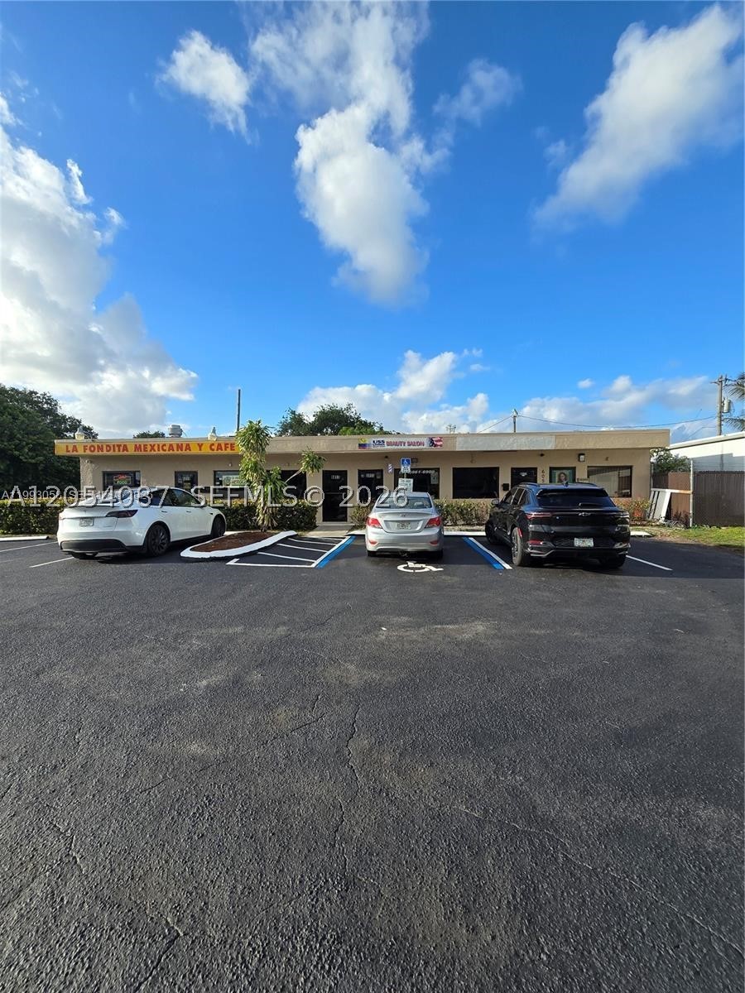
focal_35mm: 13
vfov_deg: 106.2
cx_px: 372
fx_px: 373
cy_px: 496
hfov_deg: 89.9
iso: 50
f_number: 2.2
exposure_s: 1/1248
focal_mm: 2.2
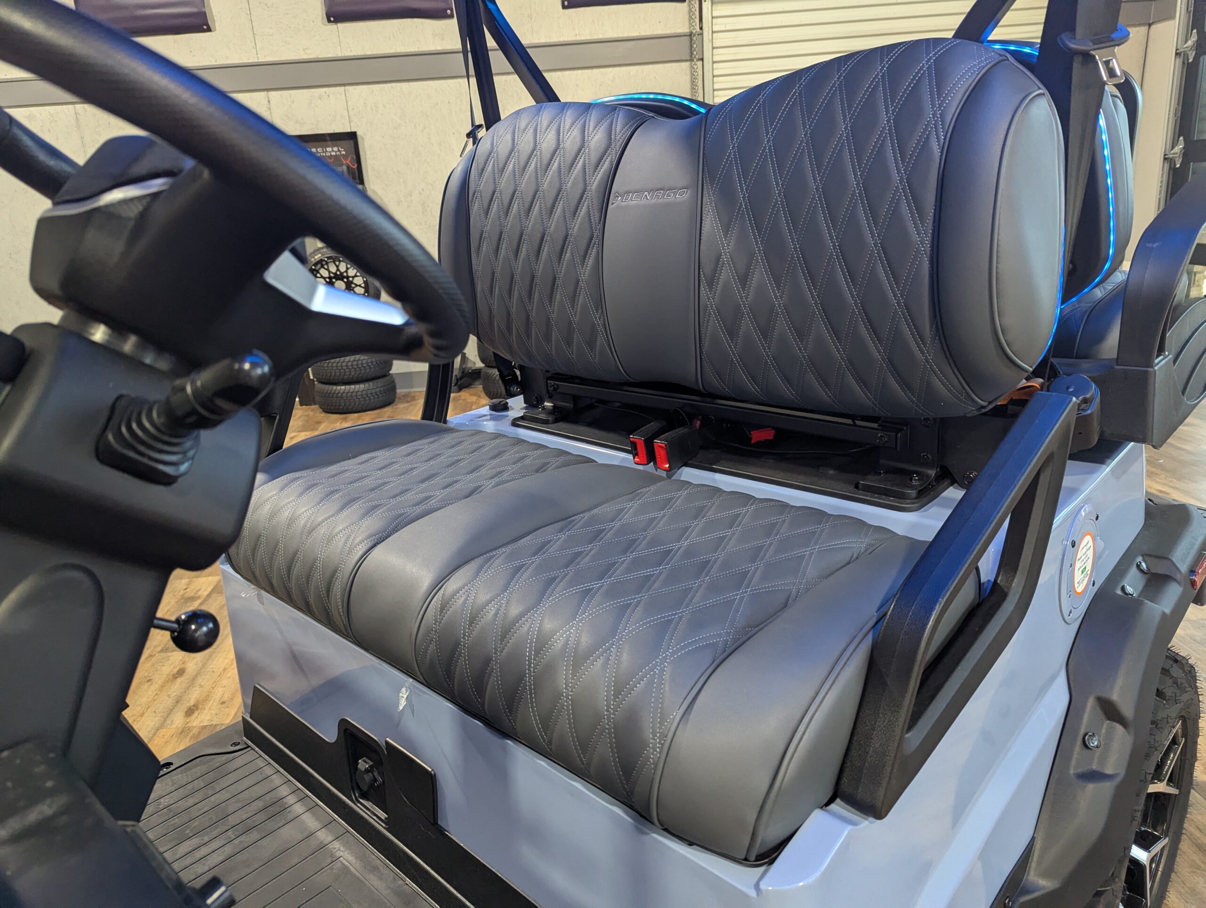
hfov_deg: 71.5
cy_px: 454
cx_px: 603
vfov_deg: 56.9
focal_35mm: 24
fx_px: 837
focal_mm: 6.81
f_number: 1.85
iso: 959
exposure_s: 1/249
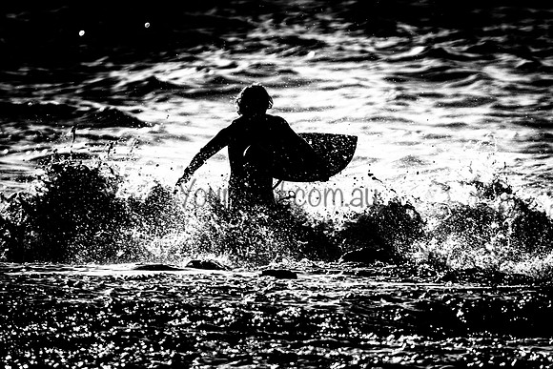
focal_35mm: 611
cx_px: 276
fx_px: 9380
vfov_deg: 2.3
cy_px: 184
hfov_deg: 3.4
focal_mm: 400
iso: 250
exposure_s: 1/2000
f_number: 5.6
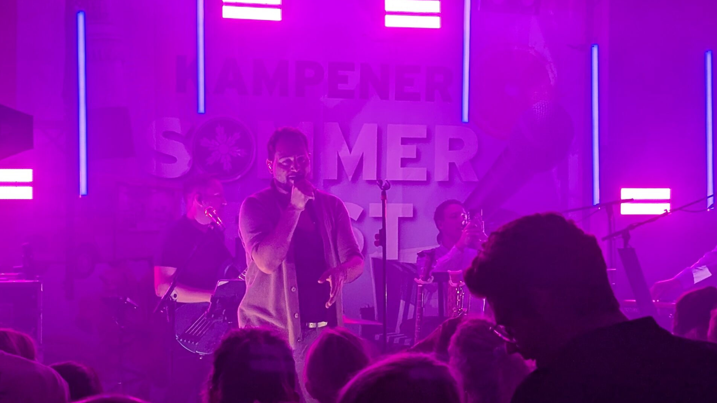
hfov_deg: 29.4
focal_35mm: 72
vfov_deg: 16.8
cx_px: 353
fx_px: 1369
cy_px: 177
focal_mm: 6.9
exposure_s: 1/240
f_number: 1.68
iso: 37
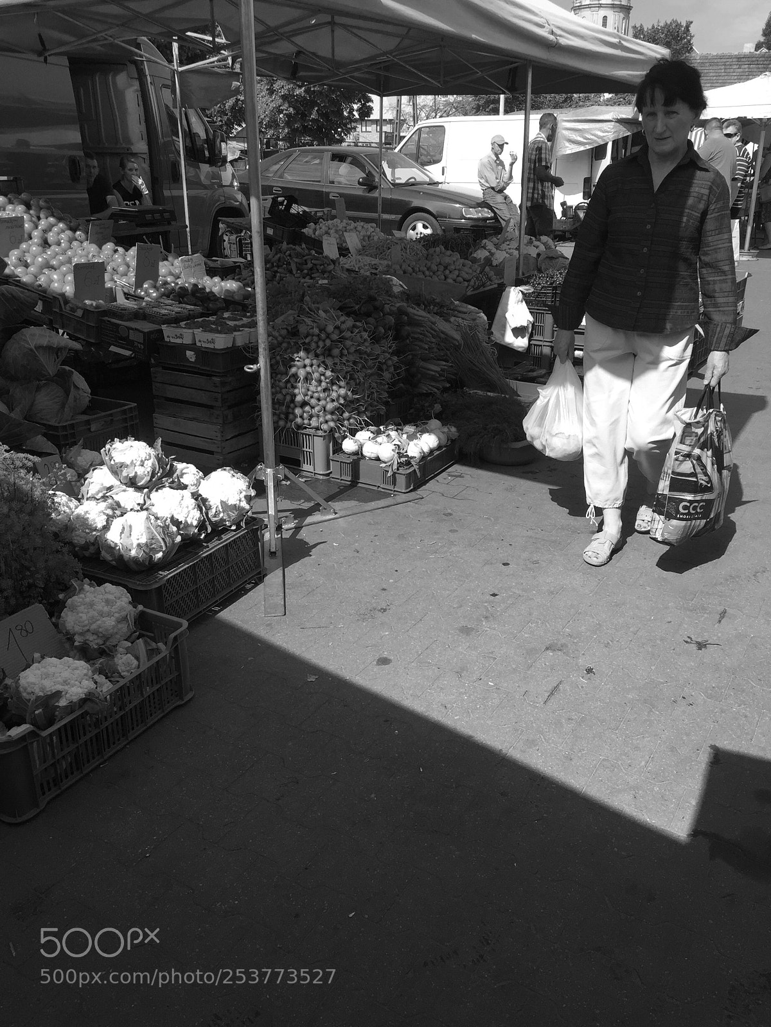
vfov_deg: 61.7
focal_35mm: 29
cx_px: 386
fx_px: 861
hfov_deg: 48.2
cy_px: 514
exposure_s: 1/1199
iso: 32
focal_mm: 4.15
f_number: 2.2
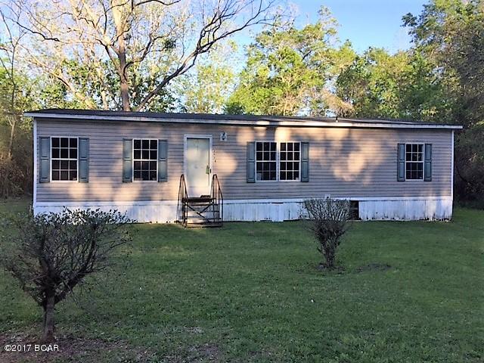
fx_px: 405
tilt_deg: -3.0
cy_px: 182
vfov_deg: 48.2
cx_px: 242
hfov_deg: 61.7
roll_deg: -0.8
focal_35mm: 29
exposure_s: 1/465
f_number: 2.2
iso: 32
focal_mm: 4.15
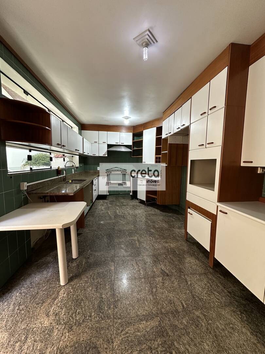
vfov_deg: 102.1
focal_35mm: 14
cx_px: 132
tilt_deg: -6.6
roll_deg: -1.4
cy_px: 177
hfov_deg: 85.7
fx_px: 143
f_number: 2.2
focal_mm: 2.22
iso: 200
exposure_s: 1/60
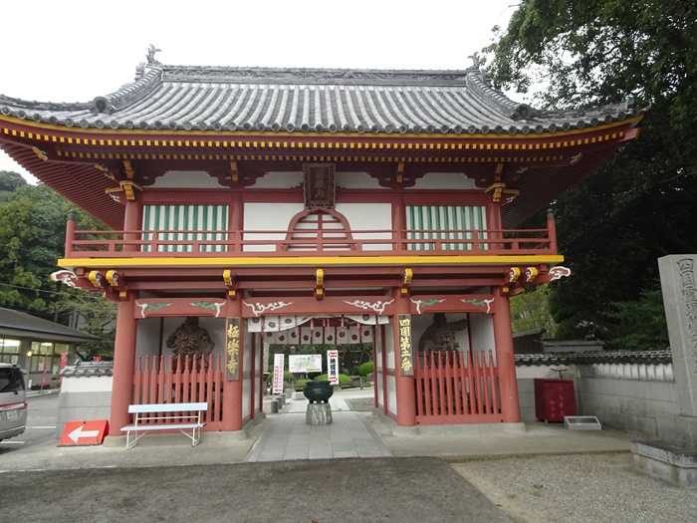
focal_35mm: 24
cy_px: 262
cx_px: 348
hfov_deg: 71.6
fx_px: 483
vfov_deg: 56.8
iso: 125
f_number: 3.5
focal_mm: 4.1
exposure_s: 1/30
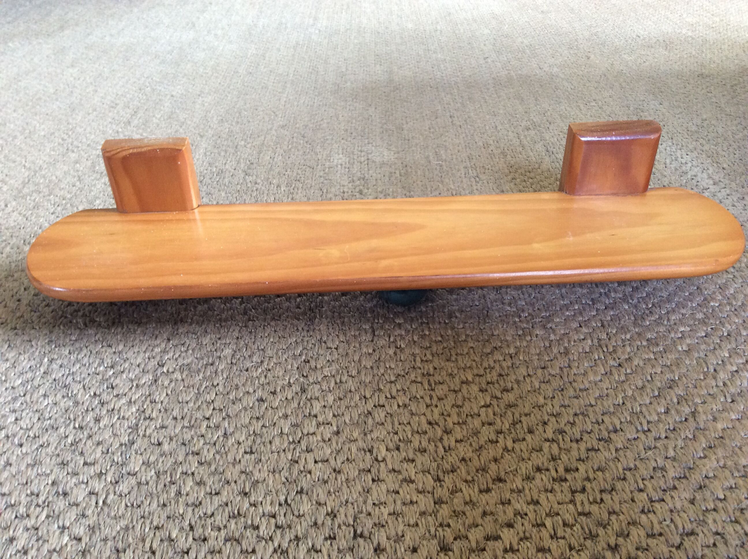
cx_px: 374
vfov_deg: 44.1
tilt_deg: -34.0
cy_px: 280
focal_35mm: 32
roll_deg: +3.0
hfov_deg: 56.9
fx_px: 690
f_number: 2.4
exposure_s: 1/25
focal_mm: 3.3
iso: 125
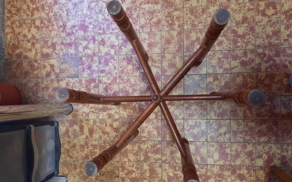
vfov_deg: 46.0
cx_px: 146
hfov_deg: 68.4
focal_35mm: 27
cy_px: 100
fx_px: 215
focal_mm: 4.6
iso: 320
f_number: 2
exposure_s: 1/25
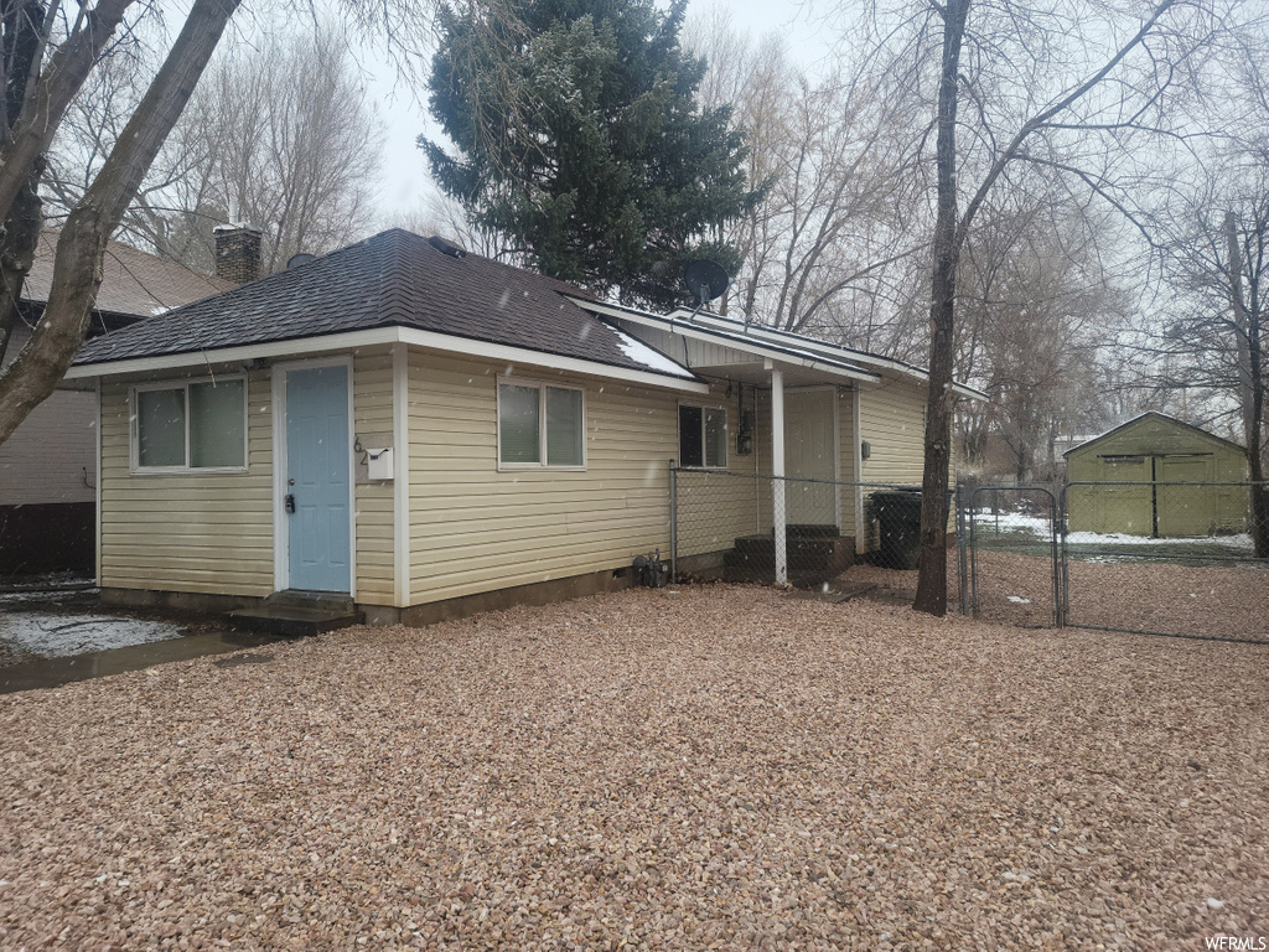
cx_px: 634
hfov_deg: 69.4
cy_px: 476
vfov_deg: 54.9
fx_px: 916
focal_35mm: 25
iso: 20
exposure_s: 1/179
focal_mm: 7
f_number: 1.8
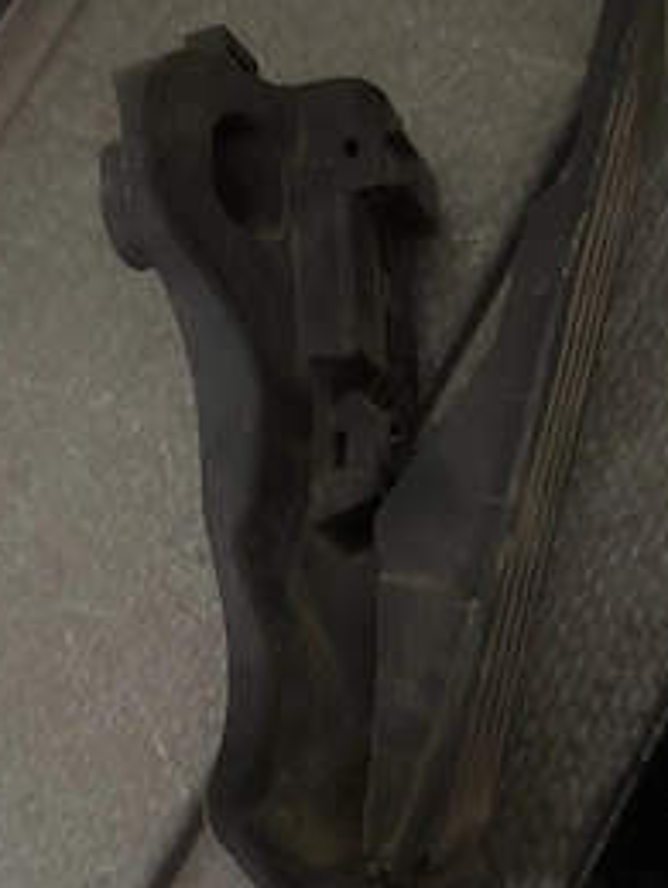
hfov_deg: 38.5
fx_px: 950
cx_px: 411
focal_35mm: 37
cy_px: 487
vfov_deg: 50.0
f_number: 1.78
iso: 1600
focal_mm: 6.76
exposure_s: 1/27
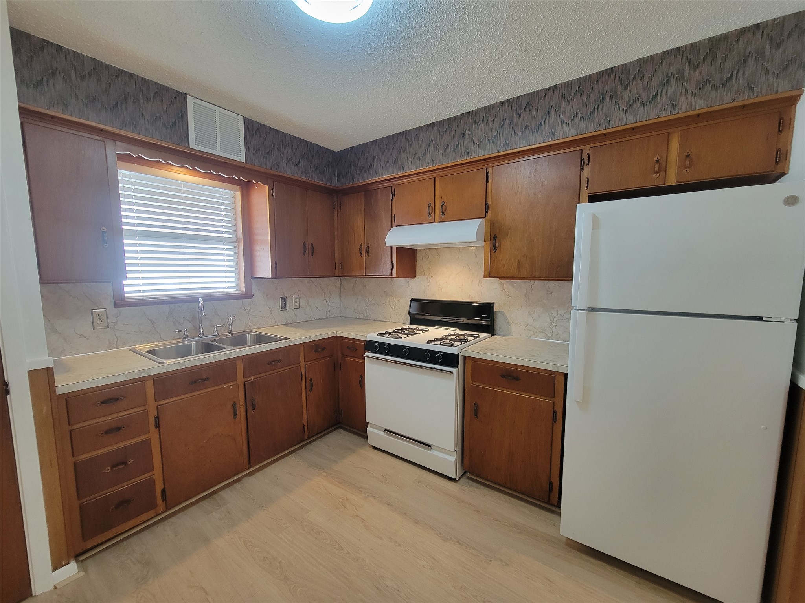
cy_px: 302
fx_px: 302
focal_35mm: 13
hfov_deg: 106.2
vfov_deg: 89.9
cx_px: 402
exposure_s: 1/60
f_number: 2.2
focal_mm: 2.2
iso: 200
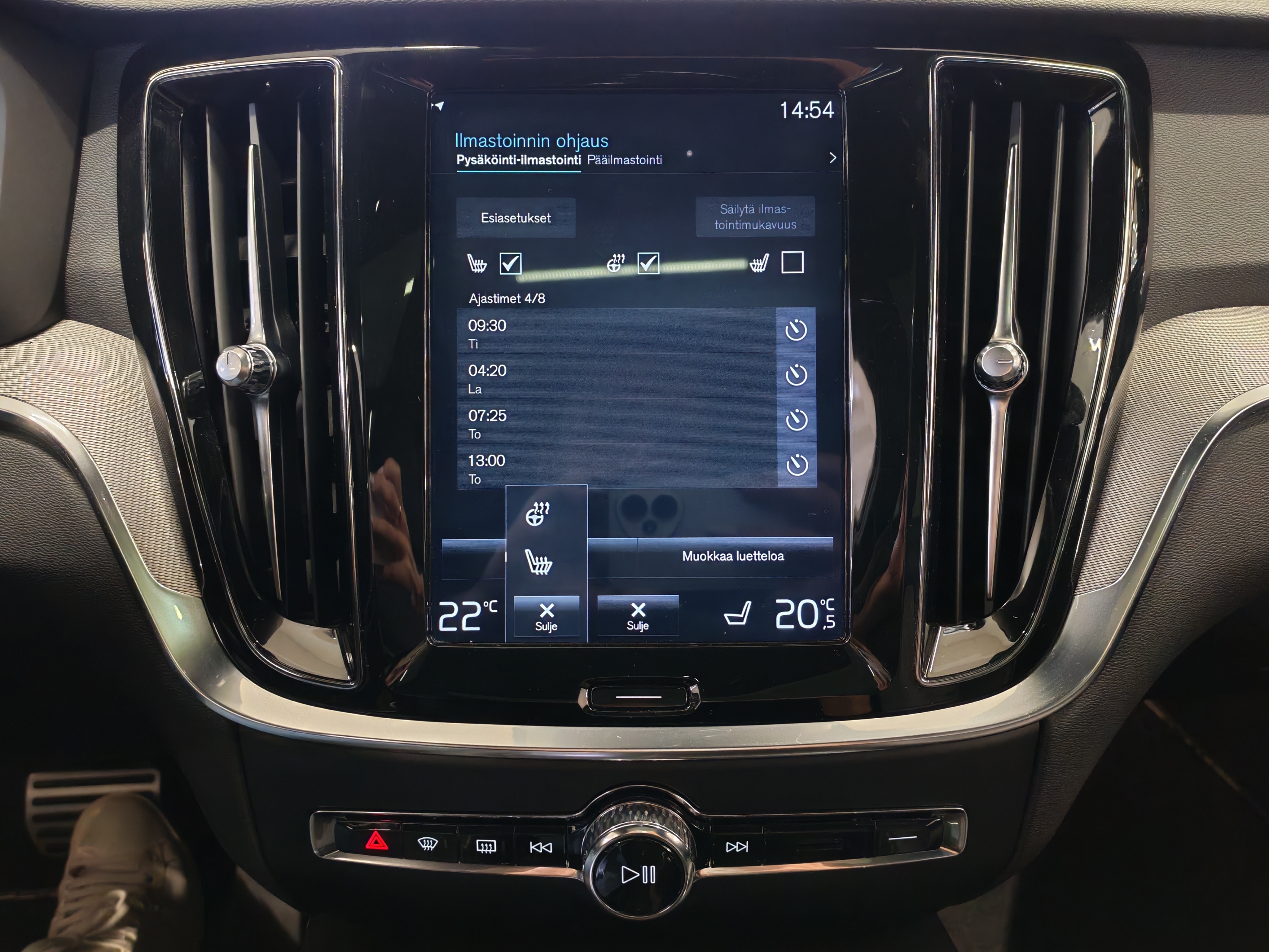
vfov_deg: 46.8
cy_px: 476
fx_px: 1100
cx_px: 634
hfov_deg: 60.0
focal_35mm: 30
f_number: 1.9
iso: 2000
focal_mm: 6.12
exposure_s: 1/33
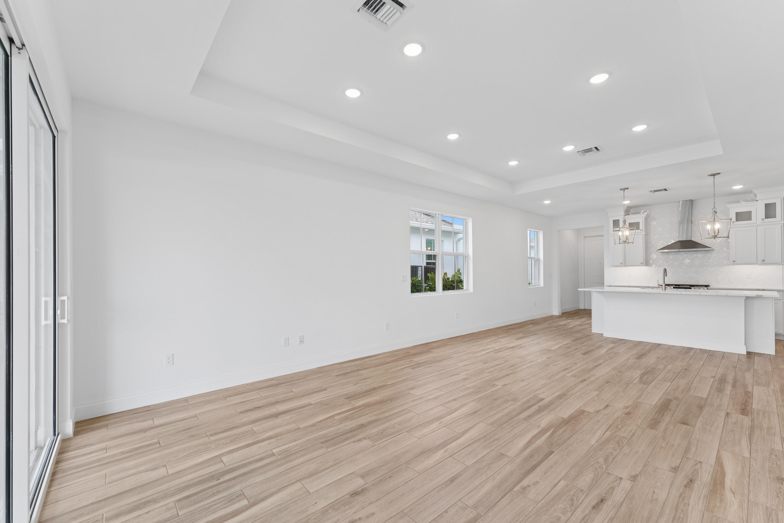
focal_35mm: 14
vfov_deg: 81.2
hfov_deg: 104.3
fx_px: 305
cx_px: 392
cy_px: 262
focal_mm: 14
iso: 200
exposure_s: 1/13
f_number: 8
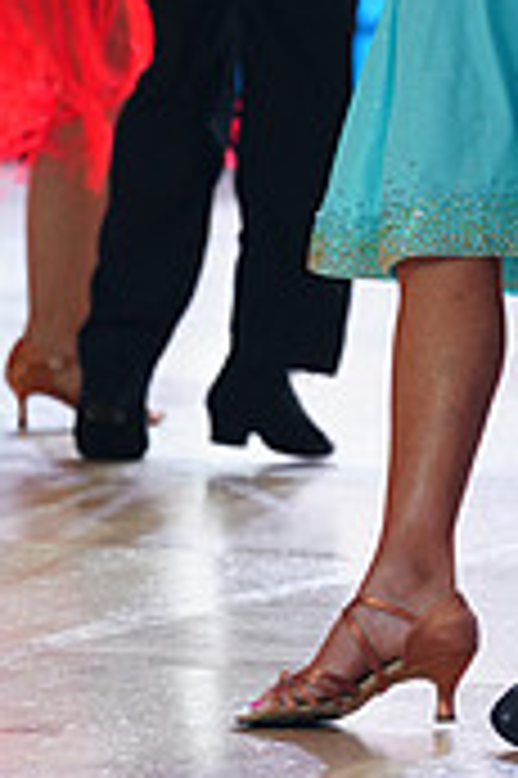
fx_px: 9082
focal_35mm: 420
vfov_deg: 4.9
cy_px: -342
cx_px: 714
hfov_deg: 3.3
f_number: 2.8
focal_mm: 125
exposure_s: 1/400
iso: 1000
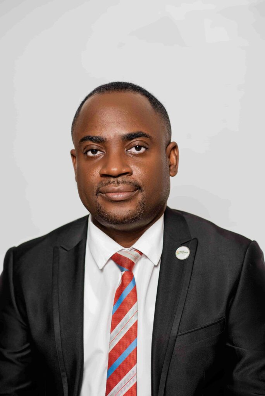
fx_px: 937
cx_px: 132
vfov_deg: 23.9
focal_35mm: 85
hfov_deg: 16.1
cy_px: 198
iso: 250
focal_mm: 85
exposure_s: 1/200
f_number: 5.6
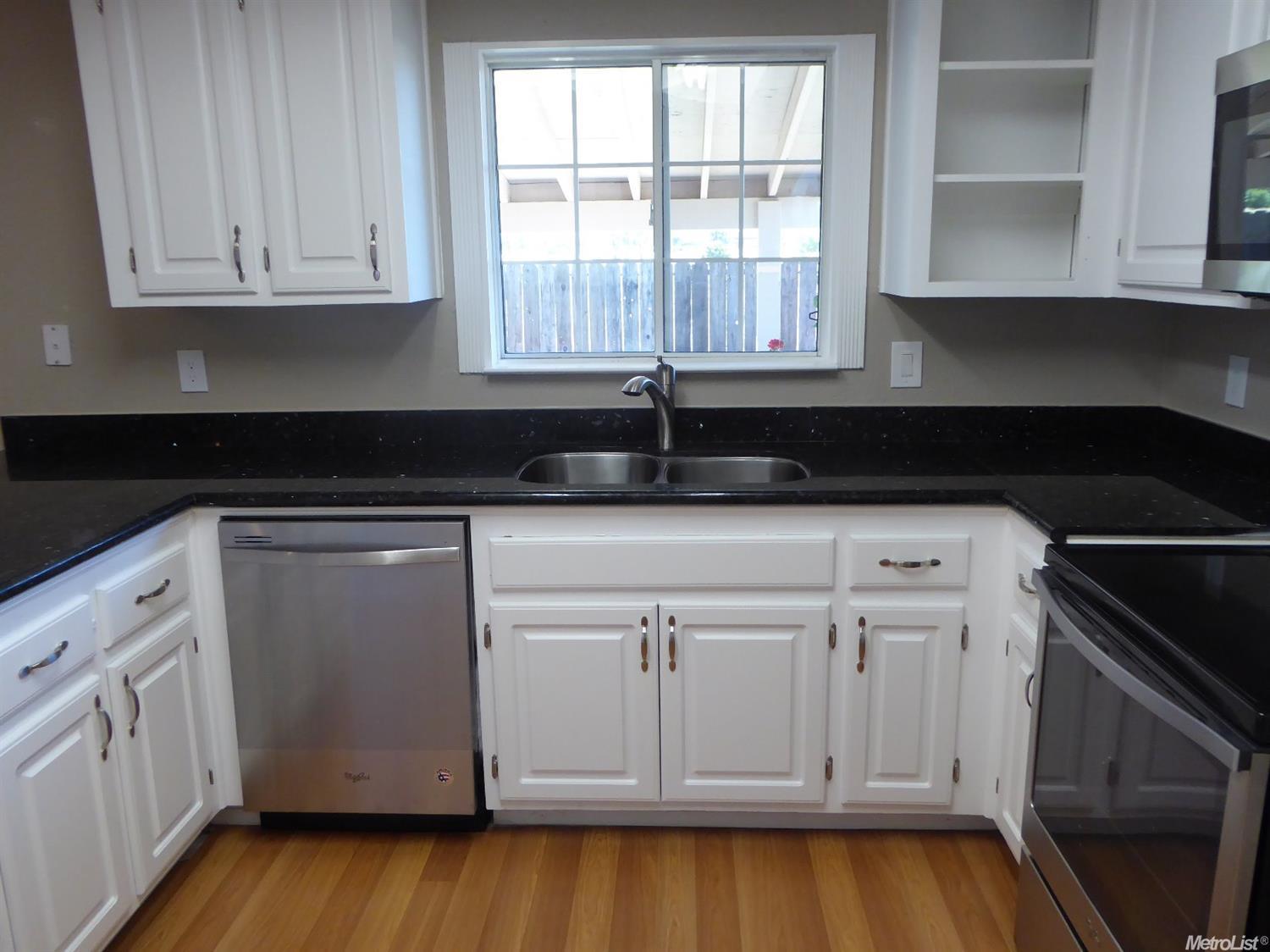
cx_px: 635
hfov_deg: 65.3
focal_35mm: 27
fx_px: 990
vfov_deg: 51.3
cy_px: 476
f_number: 3.4
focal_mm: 4.7
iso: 320
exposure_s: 1/60
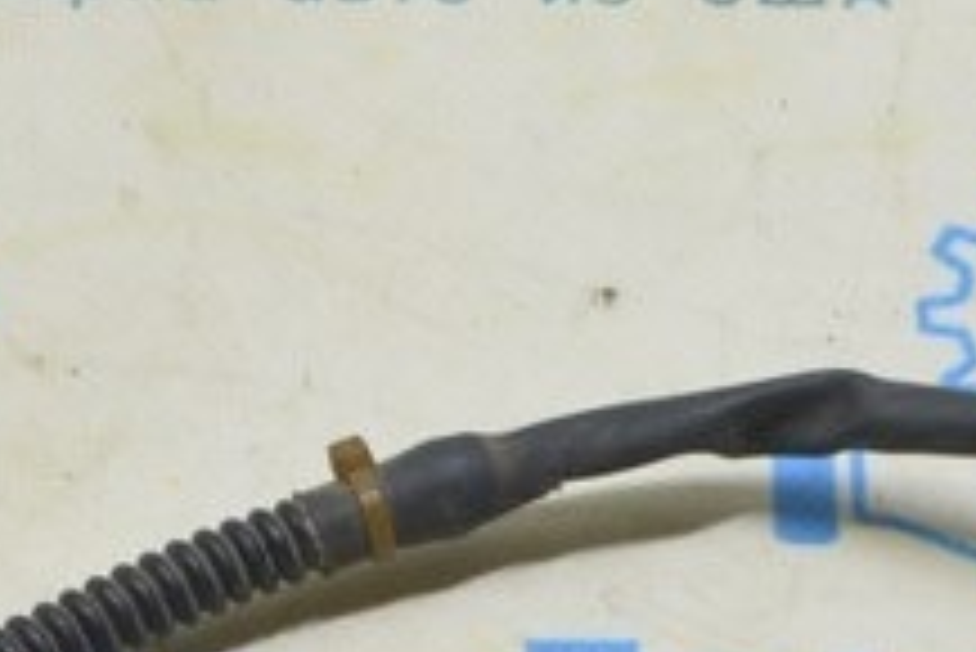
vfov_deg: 8.8
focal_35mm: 148
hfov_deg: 13.8
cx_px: 612
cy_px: 1234
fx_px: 4025
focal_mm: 21
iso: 400
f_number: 5.6
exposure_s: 1/20
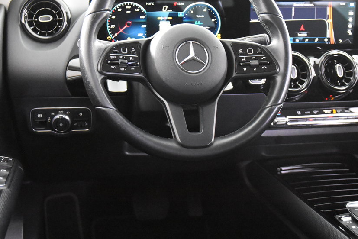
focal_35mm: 52
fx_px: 517
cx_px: 167
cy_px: 97
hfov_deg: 38.2
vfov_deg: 26.0
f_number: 3.2
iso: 12800
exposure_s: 1/50
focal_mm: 28
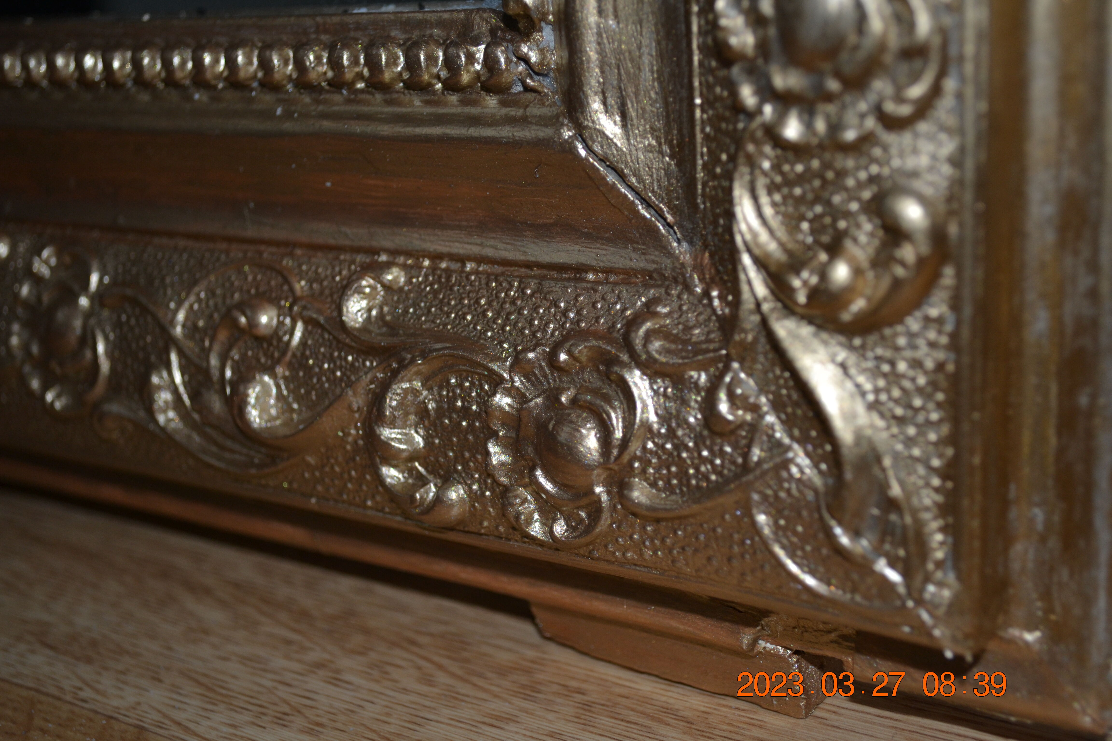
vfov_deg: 25.8
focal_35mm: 52
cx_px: 556
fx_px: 1622
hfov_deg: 37.9
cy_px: 370
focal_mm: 35
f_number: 5
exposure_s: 1/60
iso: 250
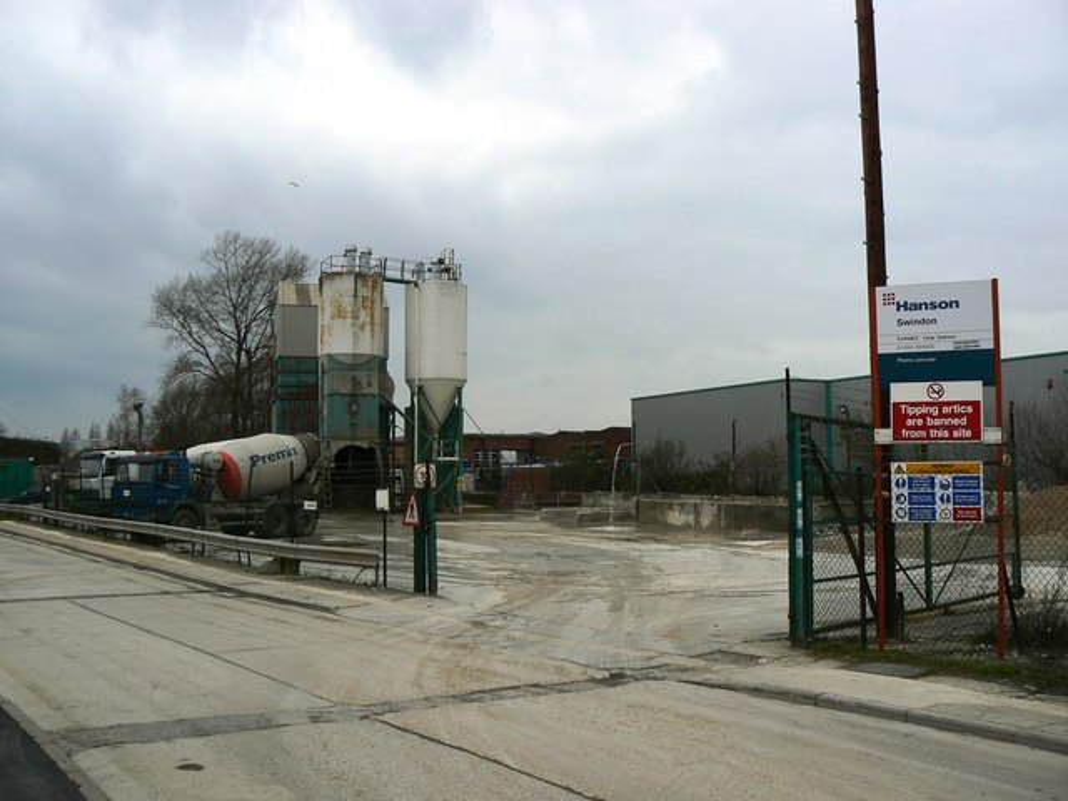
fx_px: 1111
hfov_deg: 51.4
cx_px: 534
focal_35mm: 36
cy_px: 400
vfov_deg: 39.7
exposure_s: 1/100
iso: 80
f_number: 4
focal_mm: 6
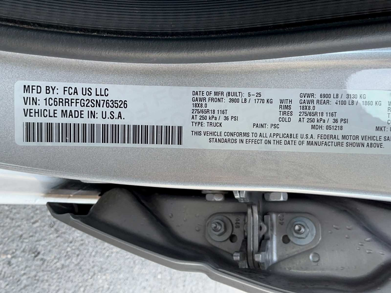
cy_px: 146
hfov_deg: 60.0
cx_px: 196
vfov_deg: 46.8
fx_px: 339
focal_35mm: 30
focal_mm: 3
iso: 25
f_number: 1.8
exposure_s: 1/60
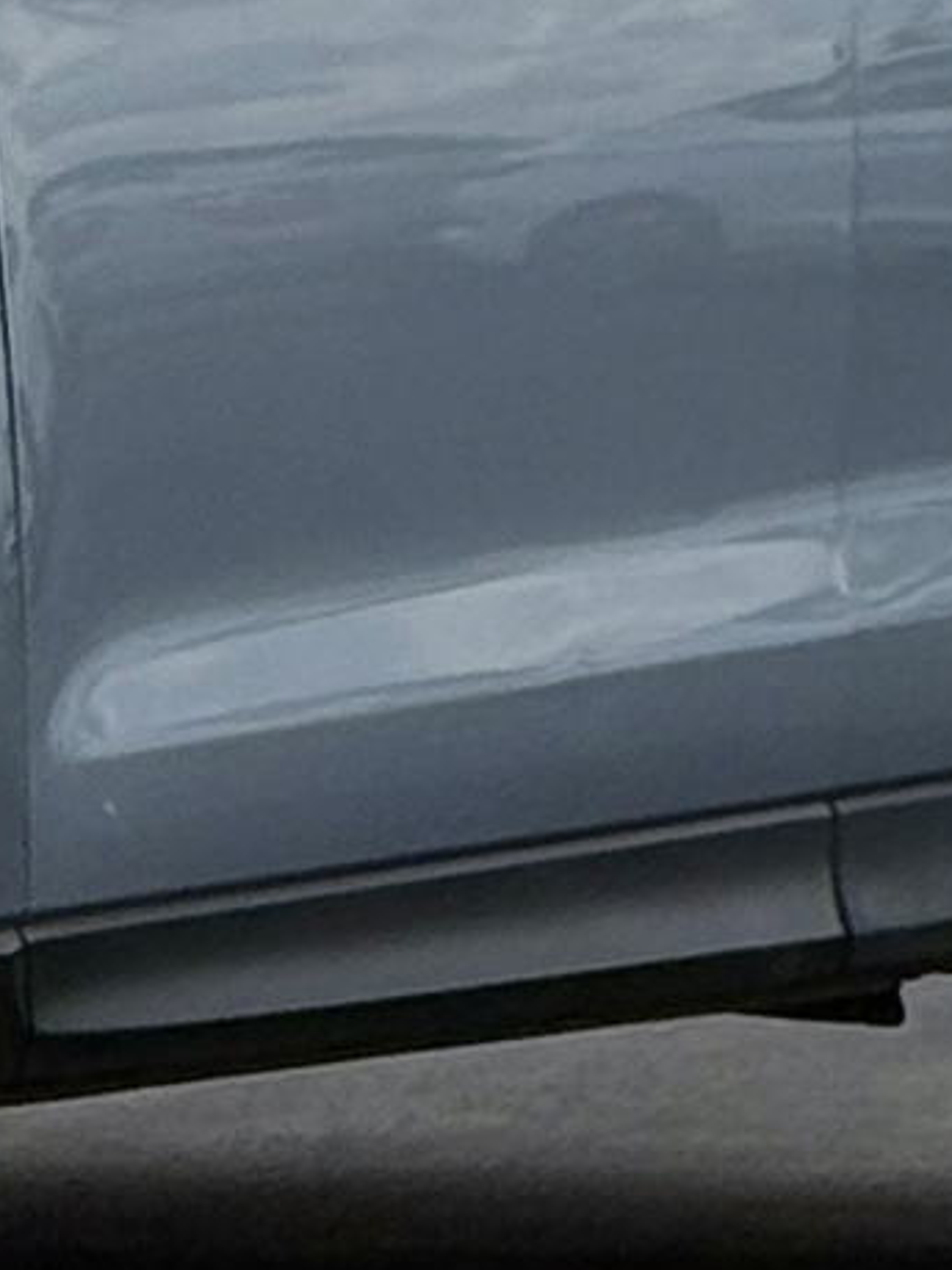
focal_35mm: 342
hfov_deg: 4.3
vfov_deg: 5.8
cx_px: -888
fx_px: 12547
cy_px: 317
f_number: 1.78
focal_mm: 6.76
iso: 64
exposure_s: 1/6024
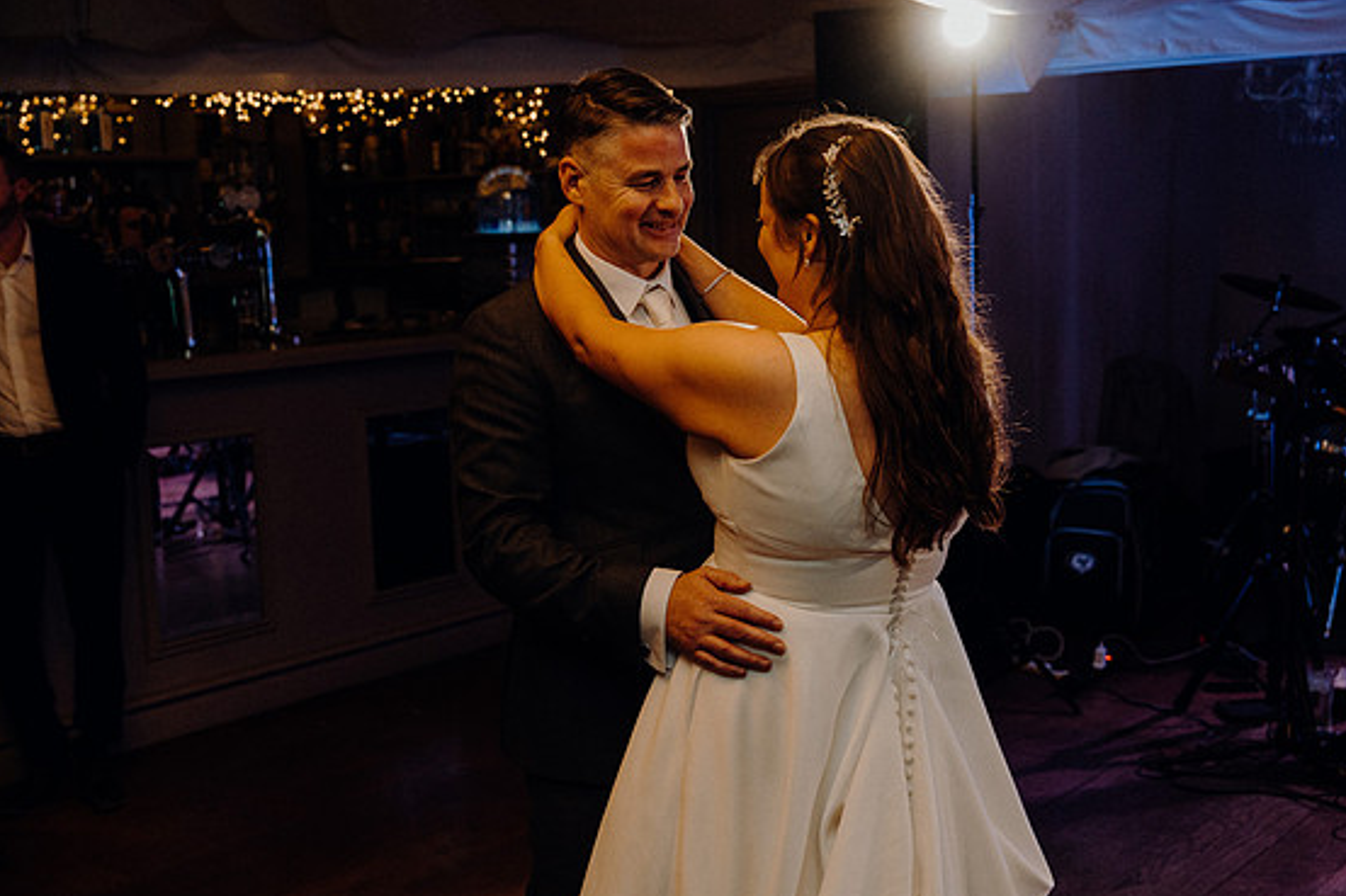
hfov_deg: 44.5
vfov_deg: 30.5
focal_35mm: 44
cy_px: 450
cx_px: 700
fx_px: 1645
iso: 2500
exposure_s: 1/160
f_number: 3.5
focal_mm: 42
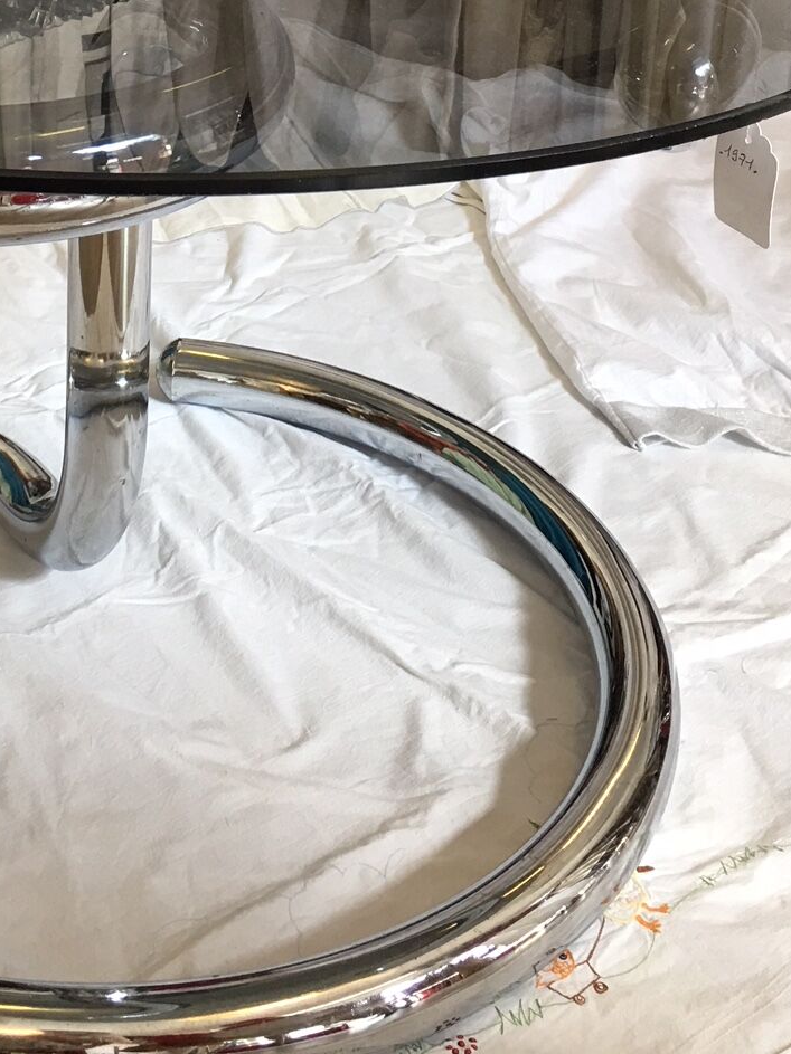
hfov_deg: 23.2
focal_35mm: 62
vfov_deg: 29.7
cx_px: 123
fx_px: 1889
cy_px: 70
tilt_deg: -17.5
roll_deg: -1.9
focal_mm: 4.15
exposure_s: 1/33
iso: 32
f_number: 2.2
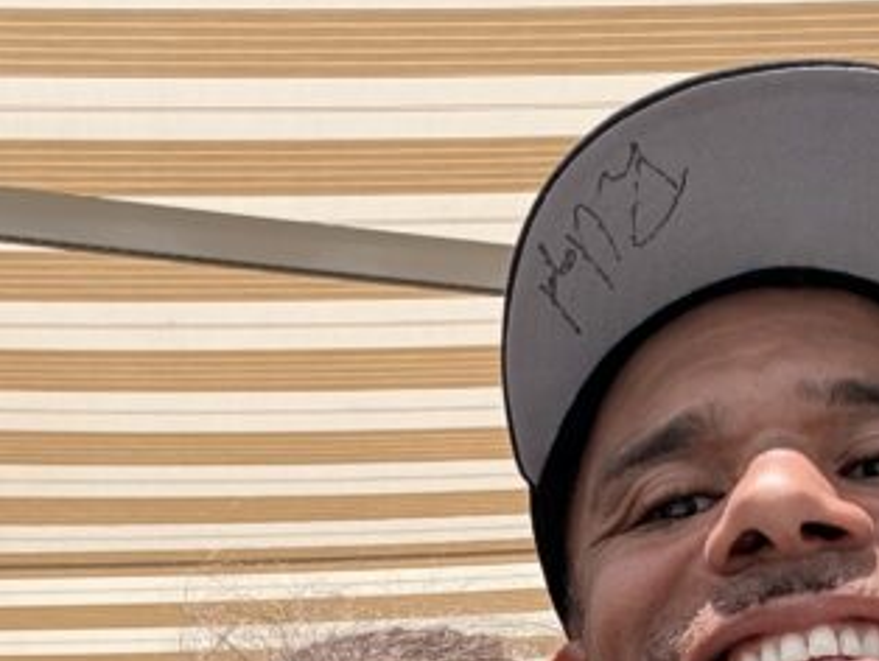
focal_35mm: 75
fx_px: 1906
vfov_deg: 19.5
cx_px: 490
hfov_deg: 26.0
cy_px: 518
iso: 40
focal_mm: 2.69
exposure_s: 1/1172
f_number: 1.9
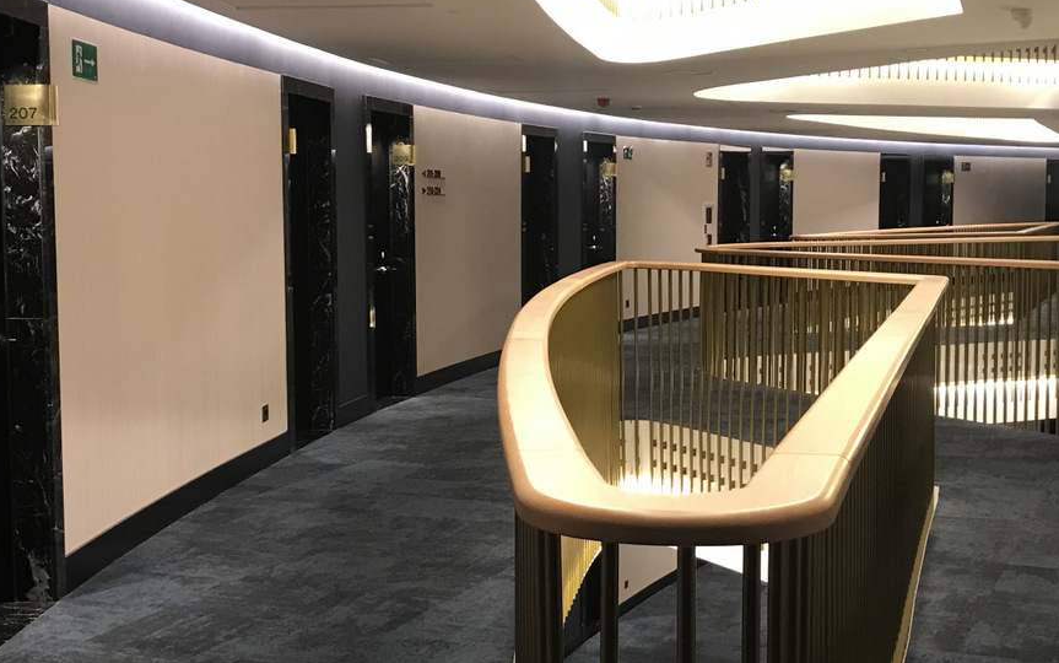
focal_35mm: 55
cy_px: 371
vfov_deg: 23.6
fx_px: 1588
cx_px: 553
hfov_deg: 36.9
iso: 64
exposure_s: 1/17
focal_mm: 3.99
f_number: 1.8
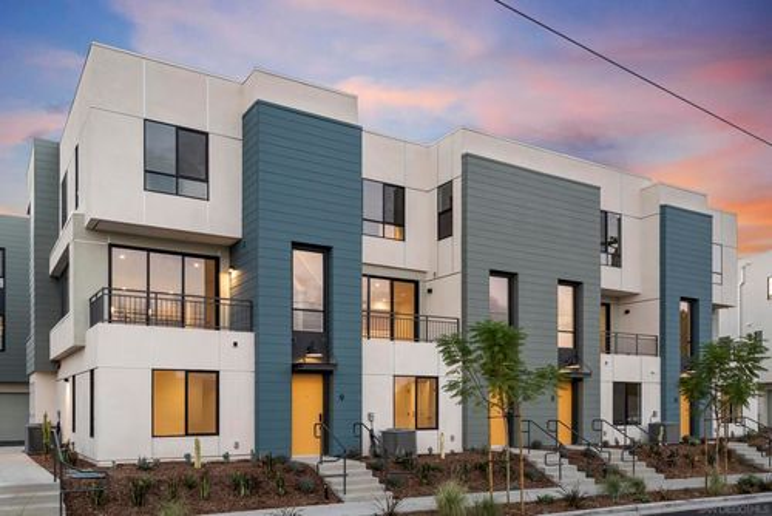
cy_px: 258
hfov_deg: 63.6
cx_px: 386
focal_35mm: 29
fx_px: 622
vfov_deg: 45.0
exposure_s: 1/25
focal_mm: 29
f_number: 7.1
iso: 800
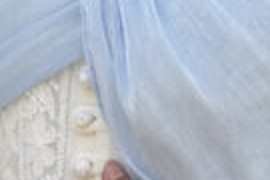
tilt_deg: +3.4
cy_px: -286
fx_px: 2220
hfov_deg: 7.0
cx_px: 168
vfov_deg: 4.5
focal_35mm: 296
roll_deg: +2.0
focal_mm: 6.76
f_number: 1.78
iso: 64
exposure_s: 1/488
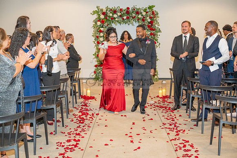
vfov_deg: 27.5
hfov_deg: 40.3
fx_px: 323
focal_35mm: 49
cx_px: 118
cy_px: 79
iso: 1250
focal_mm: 49
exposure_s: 1/200
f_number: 3.5
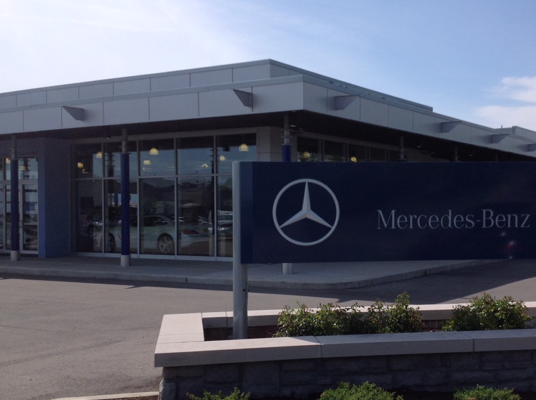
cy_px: 218
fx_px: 773
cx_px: 340
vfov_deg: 29.0
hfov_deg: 38.0
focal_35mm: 50
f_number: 2.4
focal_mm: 4.28
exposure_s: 1/2519
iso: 50
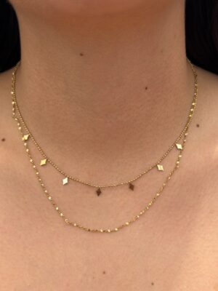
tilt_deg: -8.7
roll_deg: +0.8
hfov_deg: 30.3
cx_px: 109
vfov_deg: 39.7
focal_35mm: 48
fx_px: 403
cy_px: 146
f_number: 1.78
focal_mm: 6.76
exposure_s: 1/1484
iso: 64
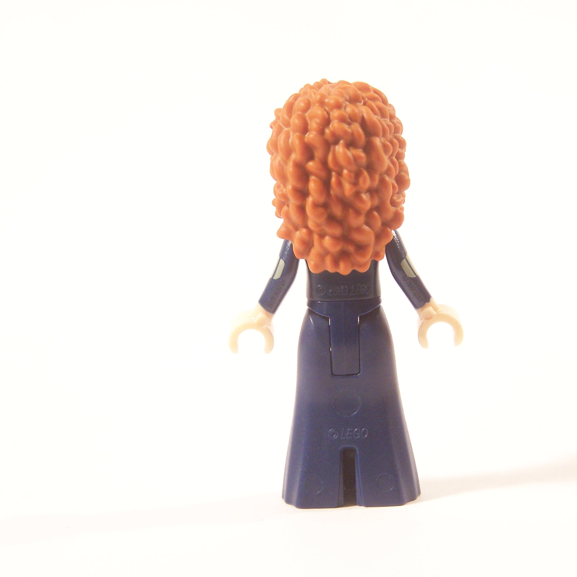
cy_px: 290
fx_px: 2621
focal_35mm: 139
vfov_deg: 12.6
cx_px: 360
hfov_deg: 12.6
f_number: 3.2
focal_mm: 19.4
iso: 200
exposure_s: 1/20
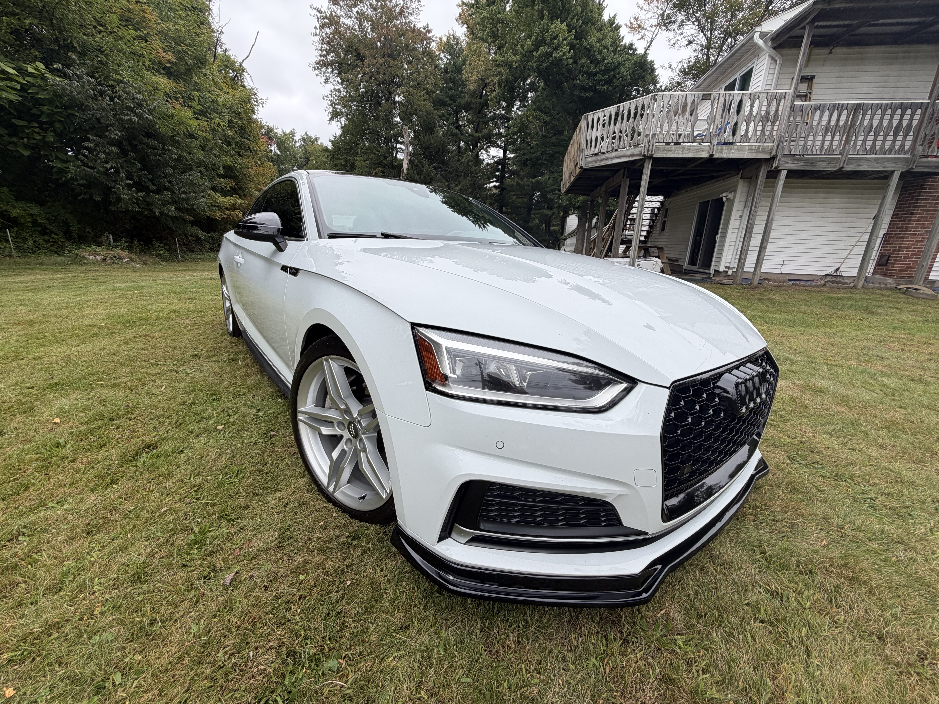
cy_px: 352
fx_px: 380
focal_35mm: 14
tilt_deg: -17.4
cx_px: 470
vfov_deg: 85.7
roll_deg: -1.1
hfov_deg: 102.1
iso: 40
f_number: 2.2
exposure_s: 1/631
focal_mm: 2.22
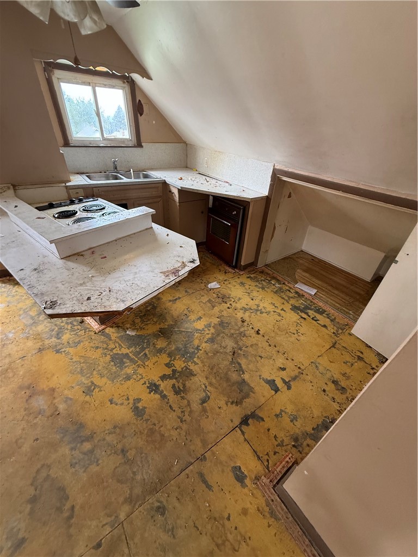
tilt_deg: -34.1
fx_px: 225
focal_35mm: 14
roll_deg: -3.0
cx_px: 209
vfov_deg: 102.1
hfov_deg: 85.7
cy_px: 278
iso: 250
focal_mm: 2.22
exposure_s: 1/99
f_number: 2.2
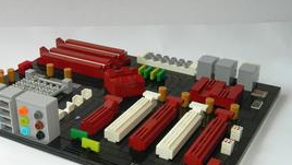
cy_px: 108
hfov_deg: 34.7
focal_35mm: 60
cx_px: 107
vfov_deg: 20.0
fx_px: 465
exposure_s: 1/30
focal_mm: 7.3
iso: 80
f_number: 3.5
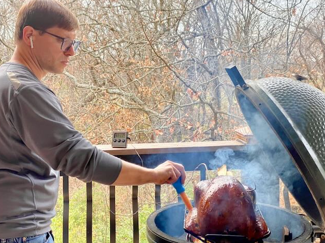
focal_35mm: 53
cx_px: 160
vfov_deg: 27.5
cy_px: 122
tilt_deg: -4.4
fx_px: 498
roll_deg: +0.2
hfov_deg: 36.2
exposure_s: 1/122
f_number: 2
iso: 32
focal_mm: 6
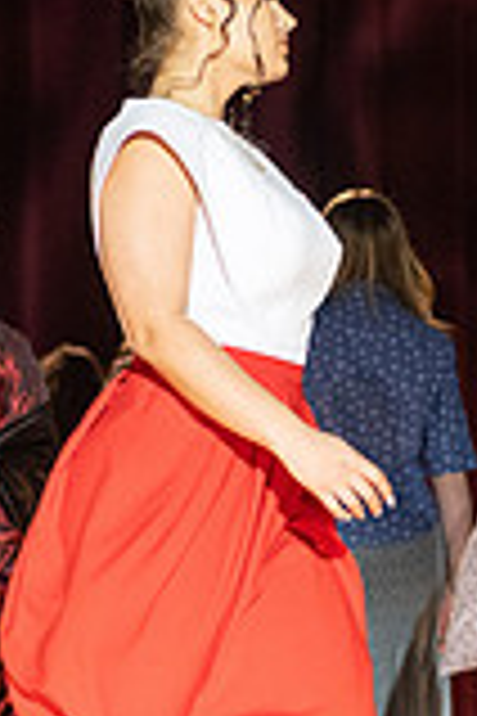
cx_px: -86
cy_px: 479
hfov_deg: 4.7
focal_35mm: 290
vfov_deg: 7.1
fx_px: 5763
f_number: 2.8
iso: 1000
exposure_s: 1/1000
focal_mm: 70
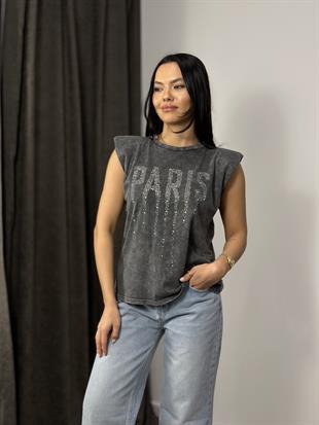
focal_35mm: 48
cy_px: 212
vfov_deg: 39.6
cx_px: 160
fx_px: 589
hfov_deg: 30.3
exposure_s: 1/100
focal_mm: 6.86
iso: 100
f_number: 1.78
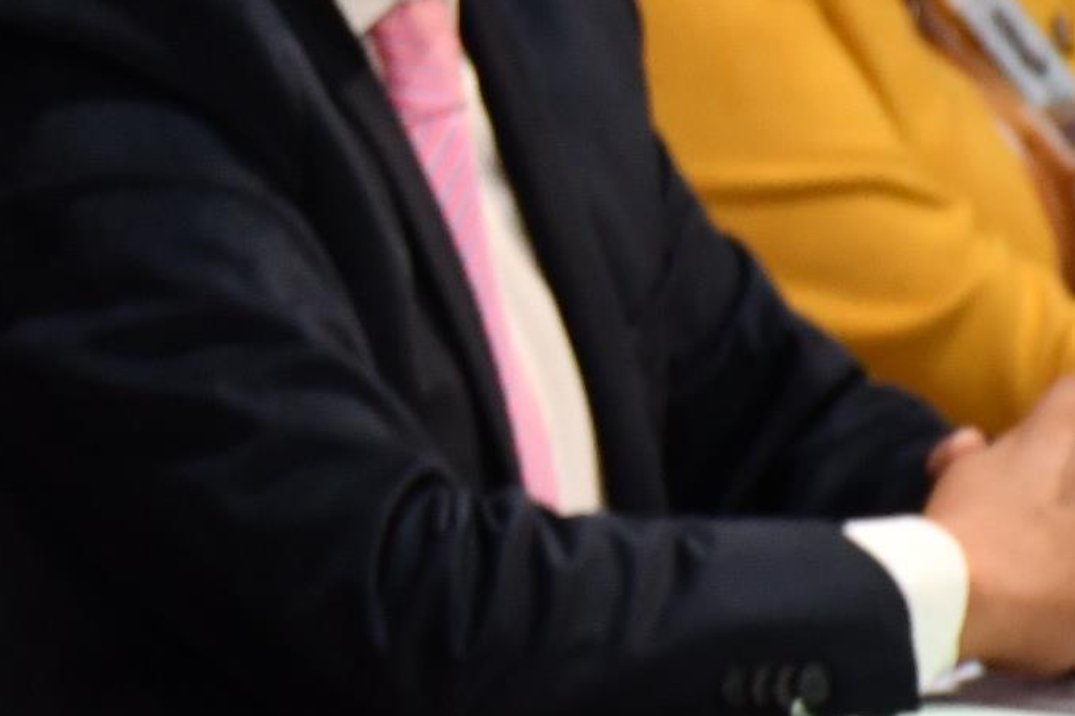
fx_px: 19105
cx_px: -351
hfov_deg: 3.2
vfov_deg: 2.1
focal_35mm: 640
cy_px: -85
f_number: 5.6
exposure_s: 1/100
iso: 1000
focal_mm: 105
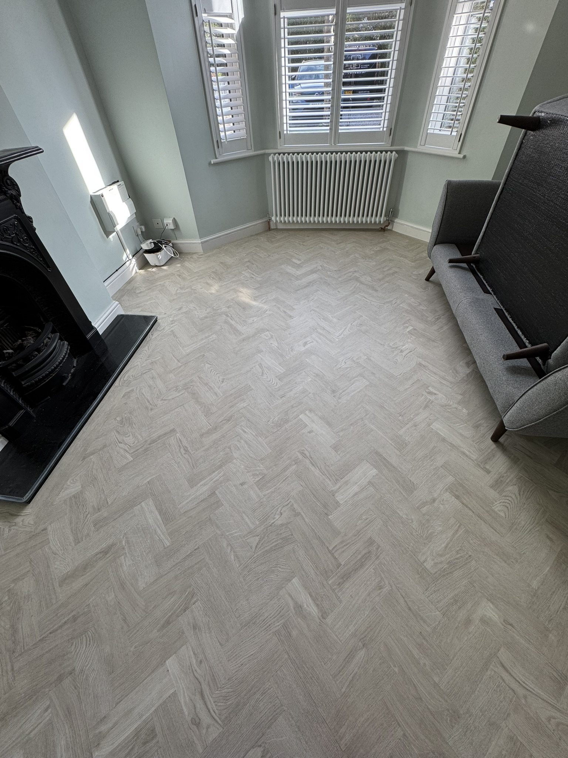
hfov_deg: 85.7
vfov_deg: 102.1
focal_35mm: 14
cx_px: 284
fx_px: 306
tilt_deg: -45.2
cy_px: 379
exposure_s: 1/100
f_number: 2.2
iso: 64
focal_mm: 2.22
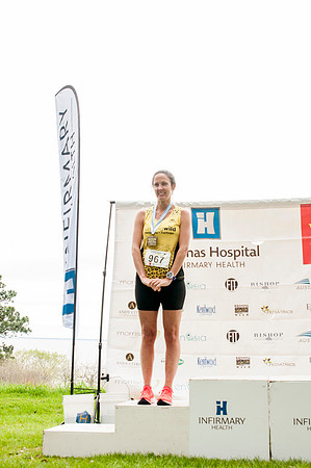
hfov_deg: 28.0
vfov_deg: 41.2
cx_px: 156
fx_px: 623
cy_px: 234
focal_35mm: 48
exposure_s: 1/160
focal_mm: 32
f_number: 6.3
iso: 800
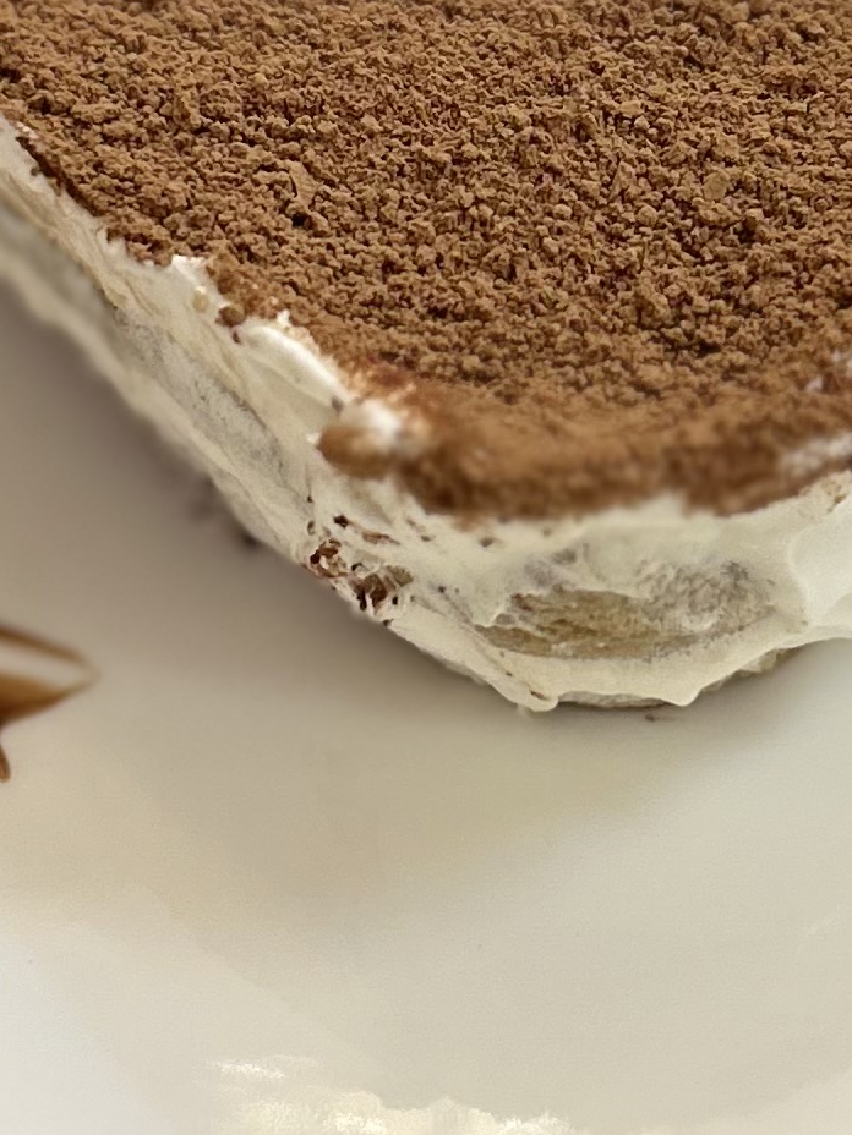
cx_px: 514
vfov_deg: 17.3
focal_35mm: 113
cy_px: 269
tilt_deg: -45.0
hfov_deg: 13.1
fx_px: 3708
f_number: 1.5
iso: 80
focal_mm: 5.7
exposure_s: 1/50
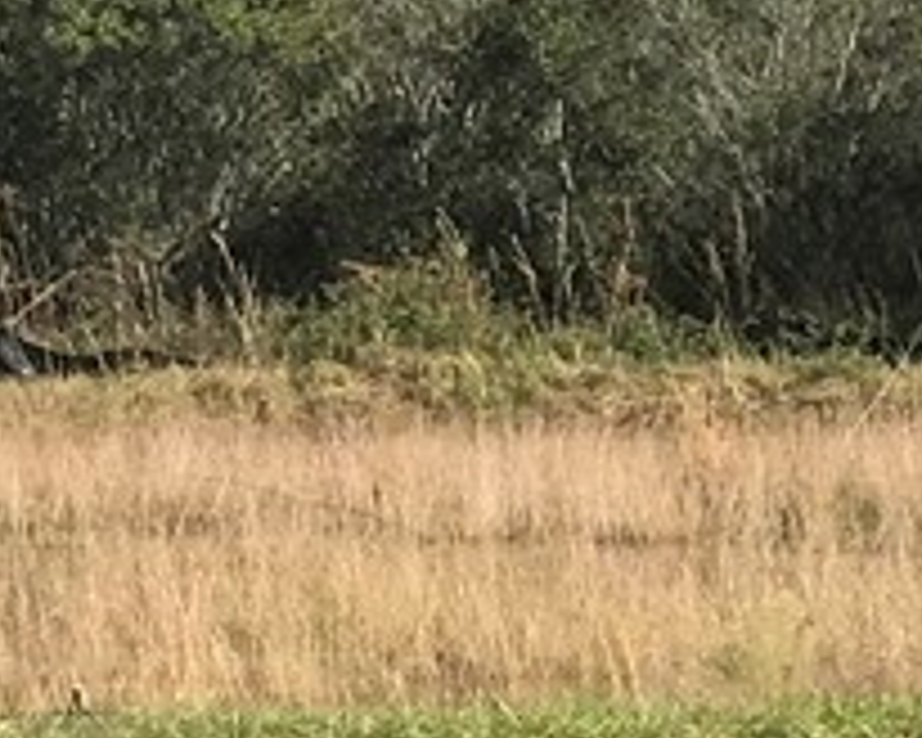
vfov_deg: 7.3
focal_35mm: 213
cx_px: 382
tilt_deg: -5.0
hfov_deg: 9.1
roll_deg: +0.0
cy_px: 531
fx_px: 5812
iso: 20
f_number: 1.8
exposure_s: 1/2128
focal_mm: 3.99
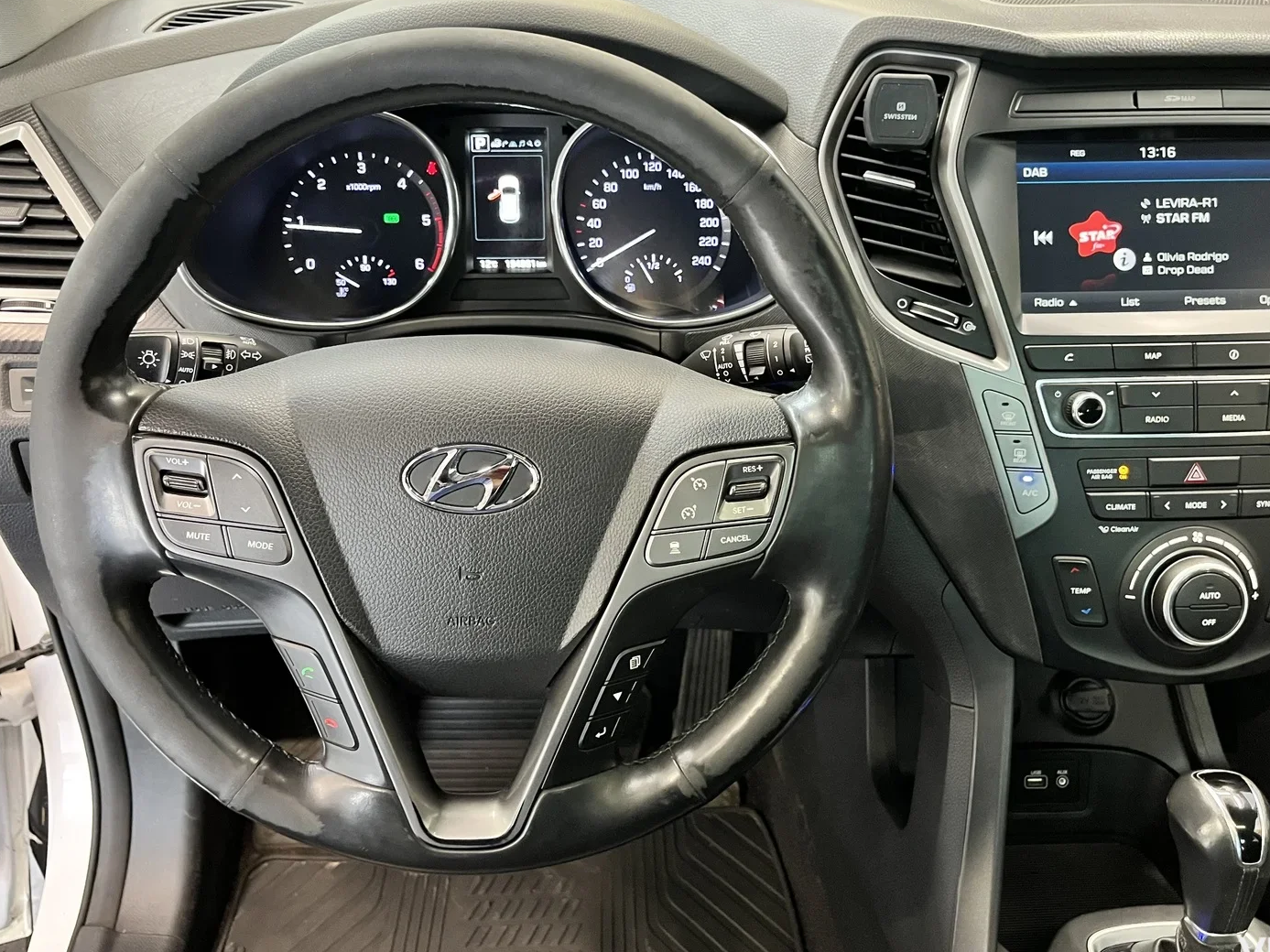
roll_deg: -0.9
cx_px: 646
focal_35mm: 30
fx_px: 1101
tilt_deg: -28.9
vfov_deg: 46.7
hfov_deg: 60.0
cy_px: 426
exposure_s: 1/33
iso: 400
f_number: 1.6
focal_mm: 5.1
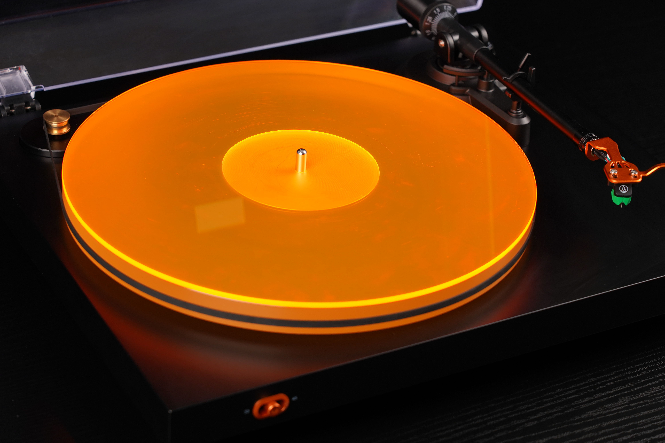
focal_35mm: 105
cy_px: 222
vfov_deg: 13.0
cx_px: 332
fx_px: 1939
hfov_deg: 19.5
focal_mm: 105
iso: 800
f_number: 6.3
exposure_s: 1/125
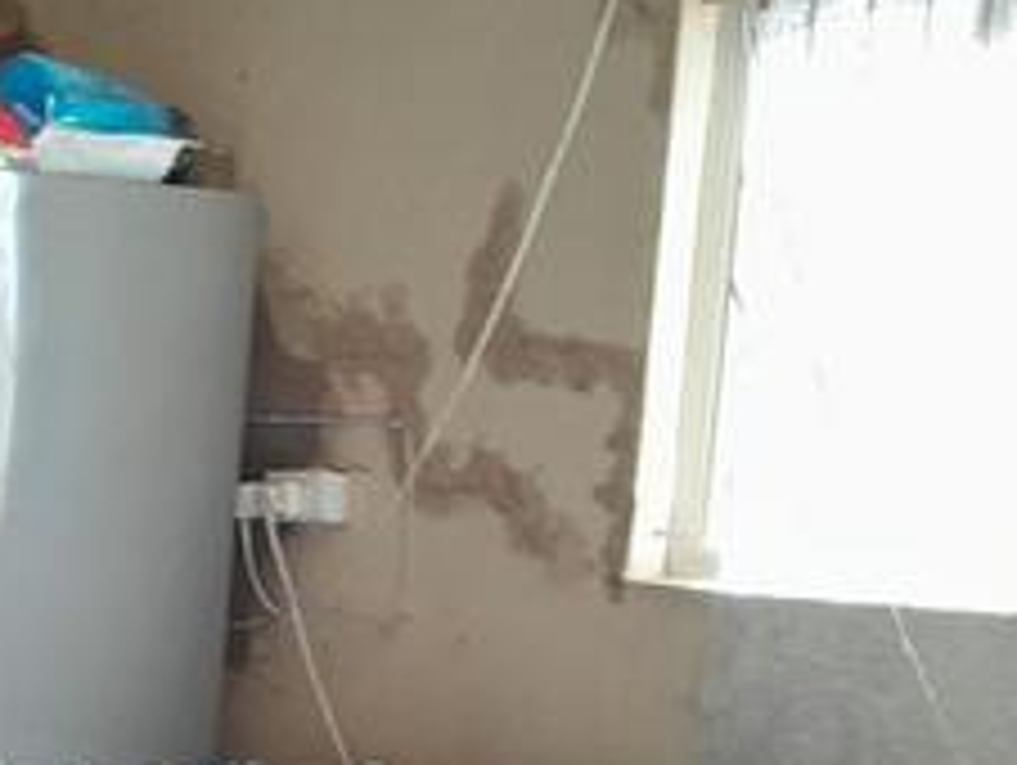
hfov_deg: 19.9
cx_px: -234
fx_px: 2706
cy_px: 950
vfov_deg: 15.4
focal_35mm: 92
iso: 160
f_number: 1.8
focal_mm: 3.98
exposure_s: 1/60
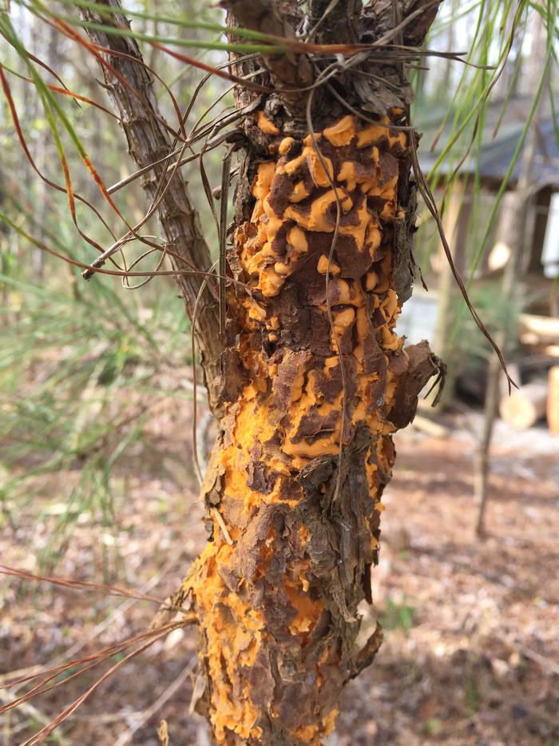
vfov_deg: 61.7
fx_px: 624
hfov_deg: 48.2
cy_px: 373
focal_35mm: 29
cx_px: 280
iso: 32
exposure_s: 1/240
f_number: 2.2
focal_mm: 4.15
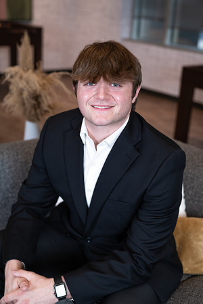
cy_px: 152
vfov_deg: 39.6
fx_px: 423
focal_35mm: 50
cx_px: 102
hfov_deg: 27.0
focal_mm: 50
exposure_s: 1/125
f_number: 3.2
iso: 100
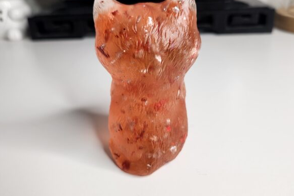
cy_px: 92
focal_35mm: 33
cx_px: 151
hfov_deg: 57.2
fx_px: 270
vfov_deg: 40.0
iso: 80
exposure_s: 1/100
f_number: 1.8
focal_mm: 5.4
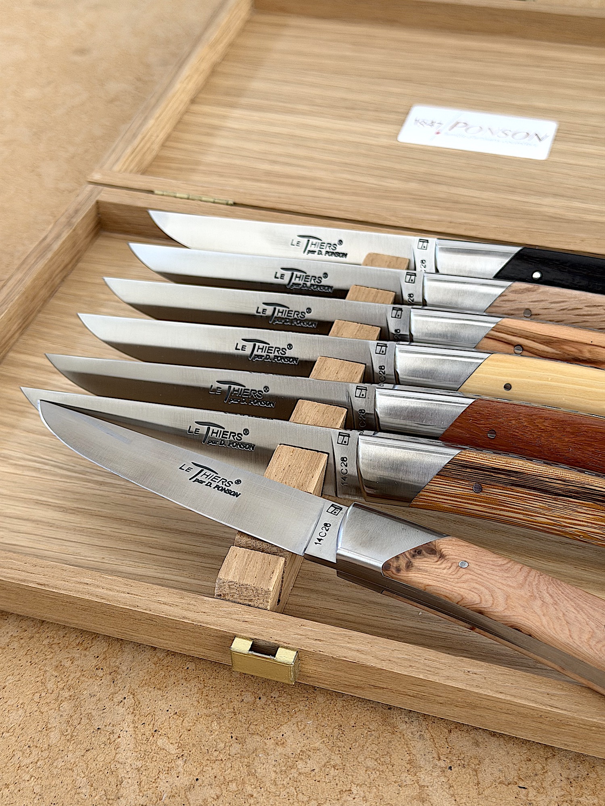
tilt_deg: -42.6
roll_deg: +1.4
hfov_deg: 30.3
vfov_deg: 39.7
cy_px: 403
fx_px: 1119
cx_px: 302
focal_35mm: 48
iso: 50
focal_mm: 6.76
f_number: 1.78
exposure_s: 1/131
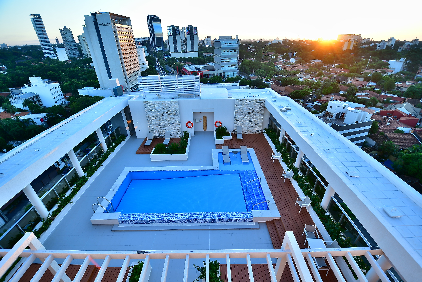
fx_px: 176
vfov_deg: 77.3
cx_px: 211
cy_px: 141
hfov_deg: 100.4
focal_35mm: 15
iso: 100
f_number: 4.5
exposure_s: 1/30
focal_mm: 10
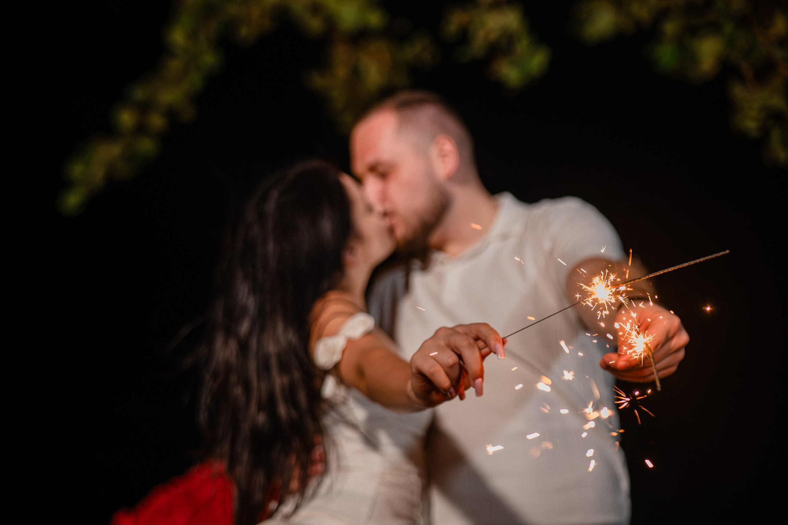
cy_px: 262
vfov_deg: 27.0
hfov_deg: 39.6
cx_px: 394
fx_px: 1094
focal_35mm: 50
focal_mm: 50
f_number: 2.2
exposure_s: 1/320
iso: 2500
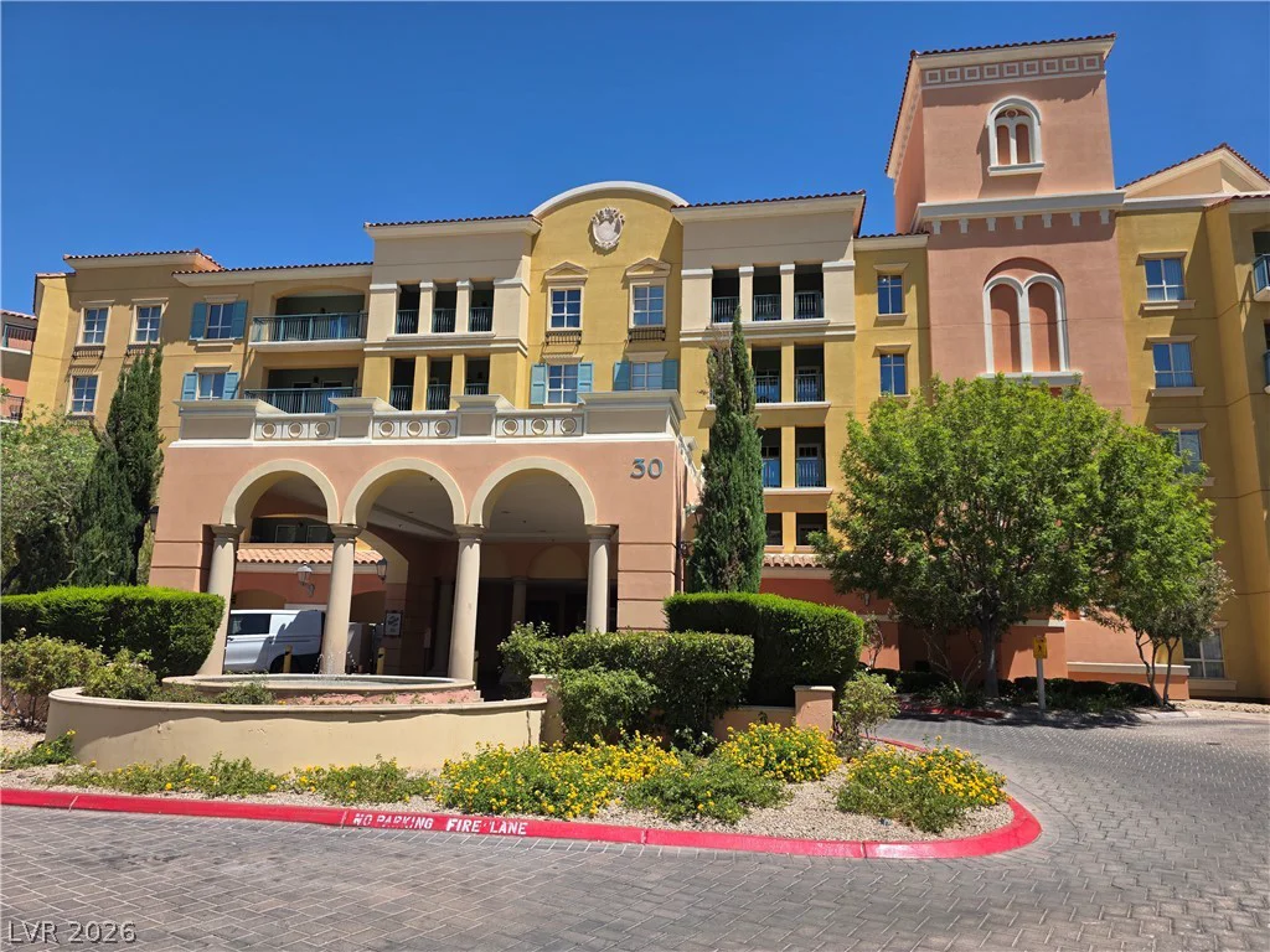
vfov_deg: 58.9
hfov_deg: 73.9
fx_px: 844
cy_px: 476
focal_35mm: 23
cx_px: 635
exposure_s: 1/5608
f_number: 1.7
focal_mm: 6.3
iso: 80
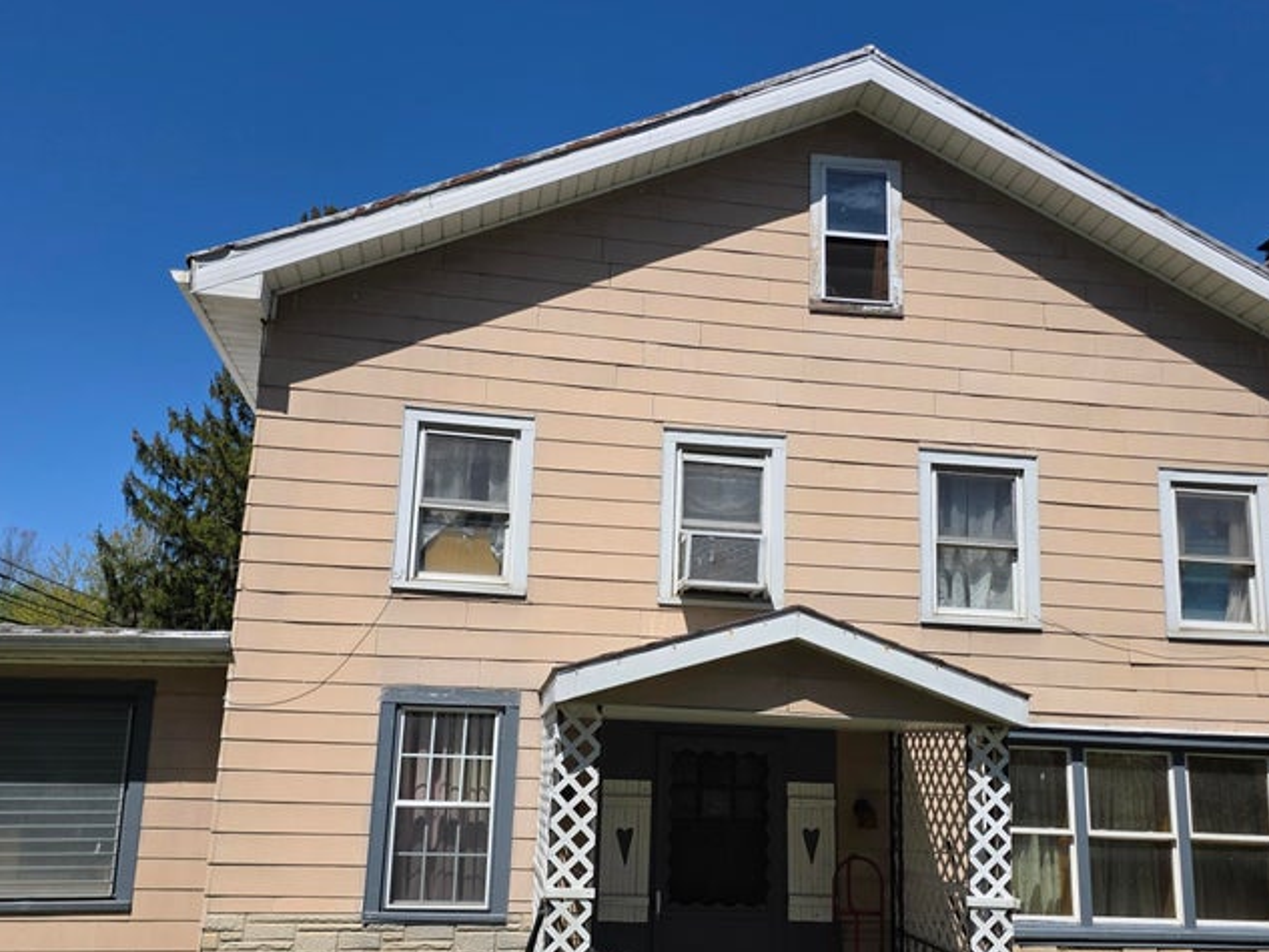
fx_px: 1137
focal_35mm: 31
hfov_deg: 58.3
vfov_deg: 45.3
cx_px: 645
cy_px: 543
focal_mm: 6.3
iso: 80
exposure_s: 1/7944
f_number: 1.7
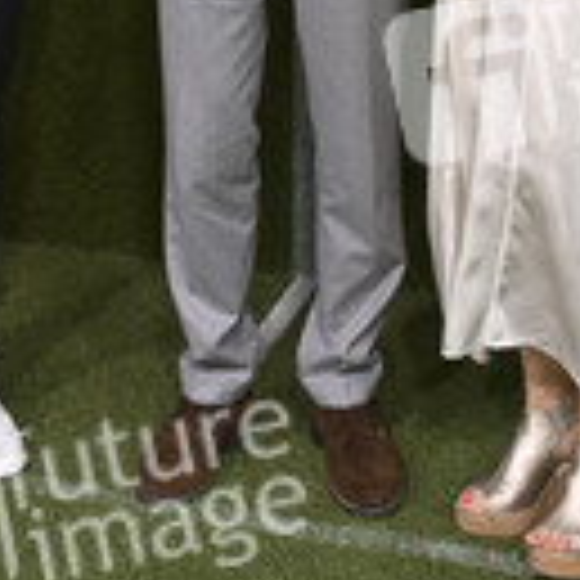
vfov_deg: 17.7
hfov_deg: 18.8
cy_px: -166
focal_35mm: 92
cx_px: 207
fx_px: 1744
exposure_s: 1/250
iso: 1600
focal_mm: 35
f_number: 5
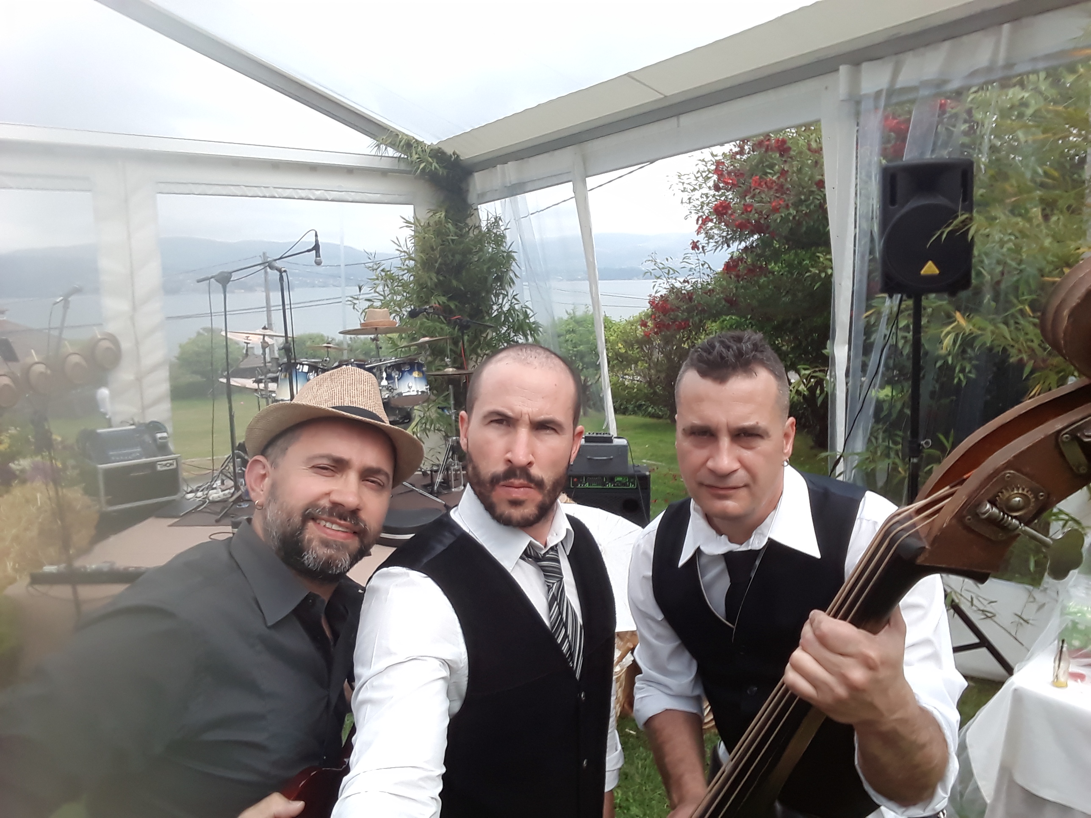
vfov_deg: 58.9
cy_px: 409
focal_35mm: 23
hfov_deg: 73.9
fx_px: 725
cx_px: 546
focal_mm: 1.92
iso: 50
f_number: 2.2
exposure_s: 1/468
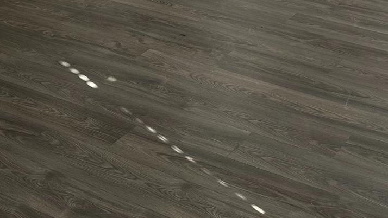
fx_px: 772
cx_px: 200
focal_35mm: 75
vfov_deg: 14.1
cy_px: -185
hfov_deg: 28.2
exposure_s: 1/120
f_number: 1.78
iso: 200
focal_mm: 6.86
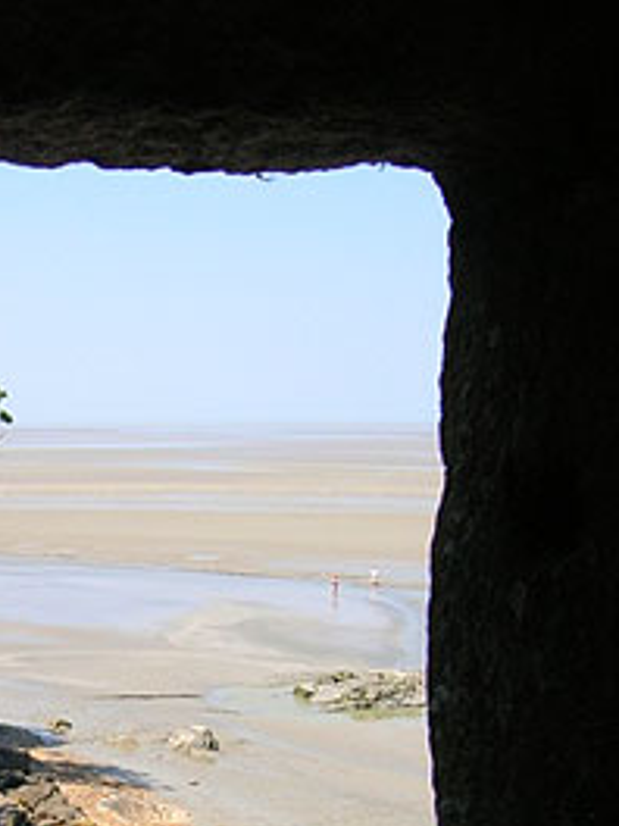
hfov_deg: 21.4
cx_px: 53
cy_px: 687
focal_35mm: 67
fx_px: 1597
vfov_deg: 28.2
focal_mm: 5.7
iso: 50
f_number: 4.9
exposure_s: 1/269
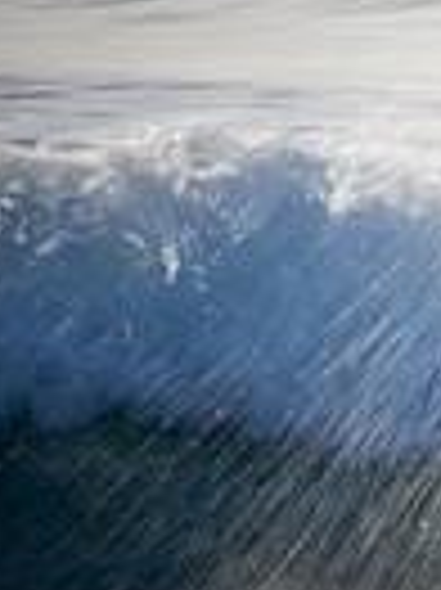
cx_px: 1105
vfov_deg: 0.6
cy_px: 139
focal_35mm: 3500
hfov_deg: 0.4
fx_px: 59549
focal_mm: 500
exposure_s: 1/20
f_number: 32
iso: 100
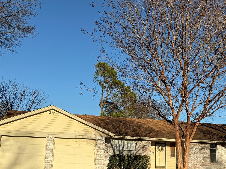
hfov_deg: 51.1
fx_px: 235
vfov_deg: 39.2
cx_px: 132
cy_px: 114
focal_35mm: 36
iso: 80
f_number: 1.78
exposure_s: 1/5319
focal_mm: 6.76
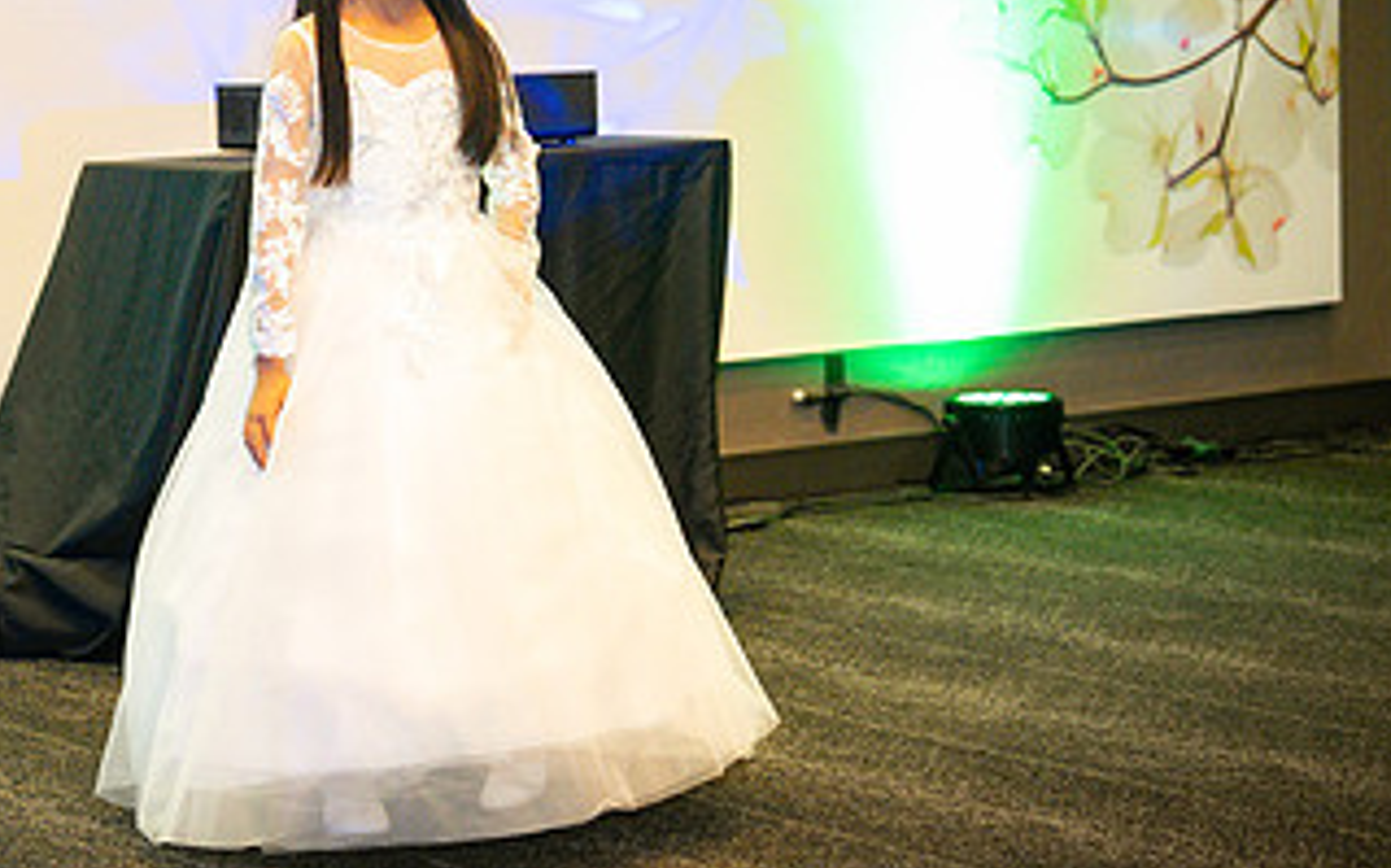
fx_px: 3865
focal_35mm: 102
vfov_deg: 12.8
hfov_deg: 20.1
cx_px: 235
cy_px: 321
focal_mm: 55
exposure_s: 1/125
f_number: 2.8
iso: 3200
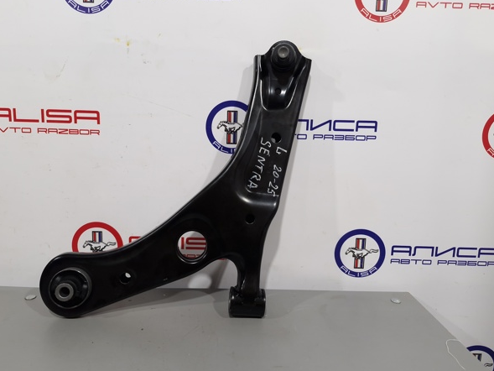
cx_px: 237
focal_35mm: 25
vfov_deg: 54.9
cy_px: 178
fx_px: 357
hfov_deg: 69.3
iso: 160
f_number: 1.8
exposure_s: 1/50
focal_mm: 5.54
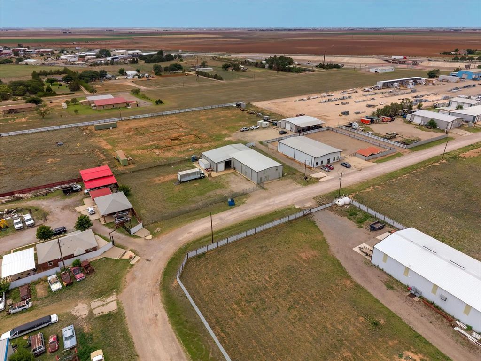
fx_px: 333
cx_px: 240
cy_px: 180
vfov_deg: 56.8
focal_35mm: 24
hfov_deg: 71.6
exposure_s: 1/3000
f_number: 1.8
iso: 200
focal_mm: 8.67
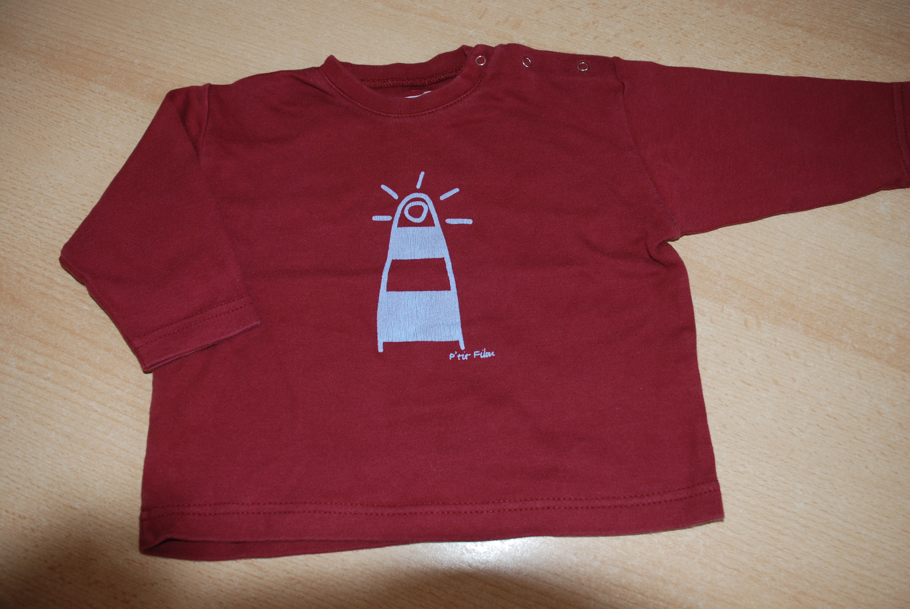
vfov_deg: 40.1
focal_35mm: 33
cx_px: 455
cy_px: 304
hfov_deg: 57.2
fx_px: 835
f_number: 3.8
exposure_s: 1/60
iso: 200
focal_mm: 22
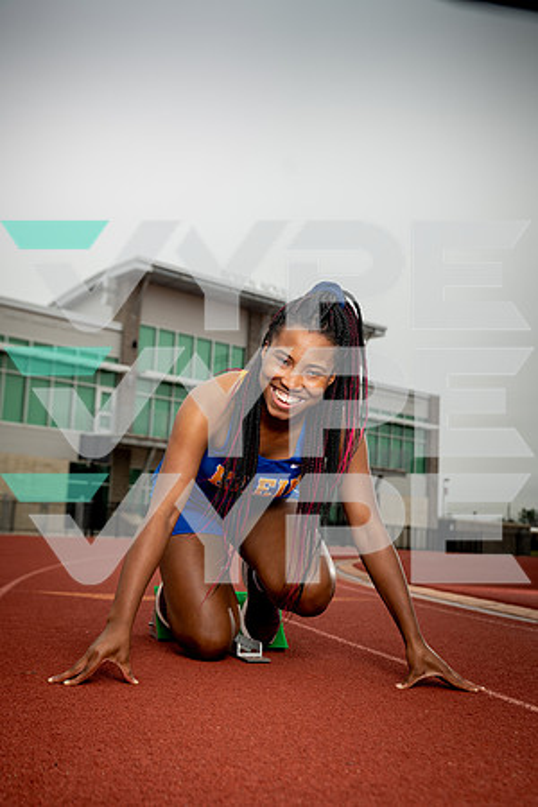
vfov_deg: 45.4
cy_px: 404
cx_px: 269
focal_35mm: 43
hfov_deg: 31.2
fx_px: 964
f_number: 4.5
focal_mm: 43
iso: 200
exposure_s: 1/250
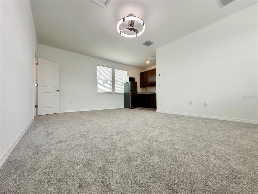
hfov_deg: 102.1
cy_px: 97
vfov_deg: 85.7
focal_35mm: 14
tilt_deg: +1.0
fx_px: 104
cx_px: 129
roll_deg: +0.7
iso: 64
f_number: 2.2
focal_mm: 2.22
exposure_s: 1/120
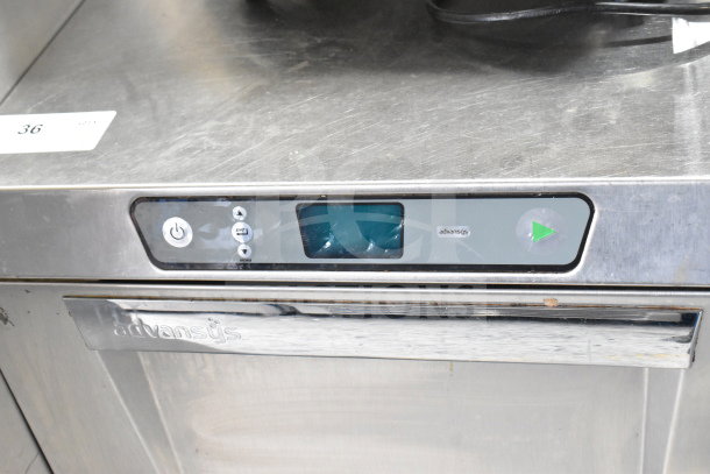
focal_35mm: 52
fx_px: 1036
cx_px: 355
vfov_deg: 25.8
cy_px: 237
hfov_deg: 37.8
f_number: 8
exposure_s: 1/200
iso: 6400
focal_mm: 35
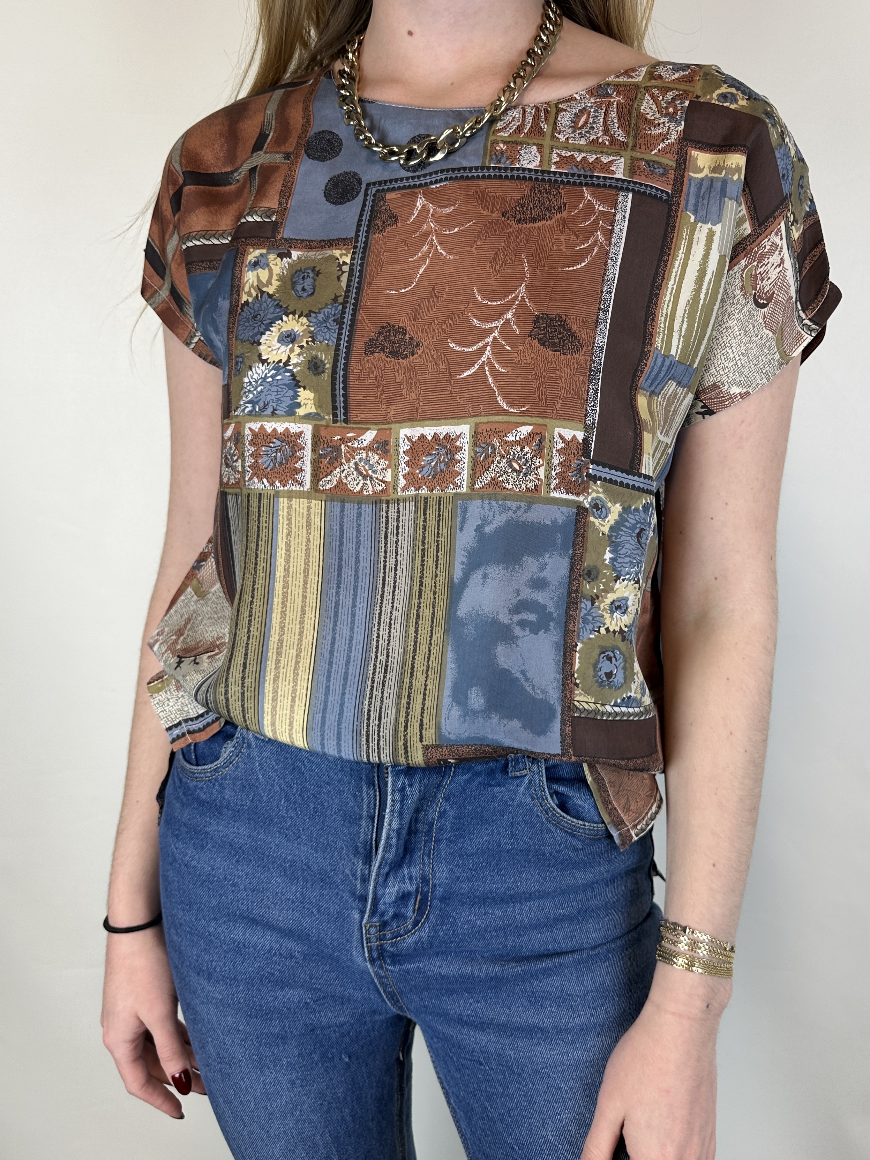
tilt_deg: -12.3
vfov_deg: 71.6
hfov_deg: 56.8
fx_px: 804
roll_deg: -1.8
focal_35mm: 24
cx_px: 435
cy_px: 580
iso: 50
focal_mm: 6.86
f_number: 1.78
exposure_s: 1/115
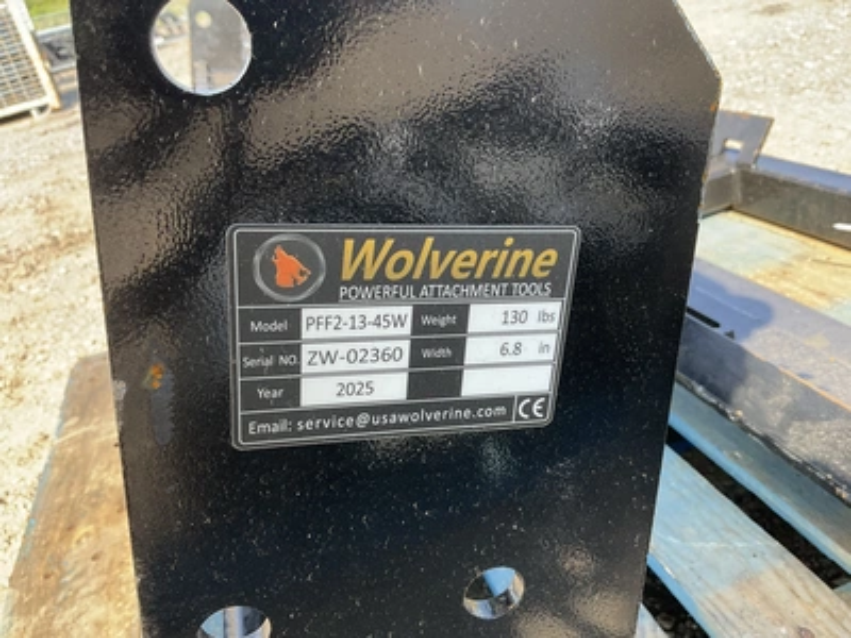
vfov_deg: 48.2
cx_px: 426
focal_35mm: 29
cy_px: 319
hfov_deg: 61.7
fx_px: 713
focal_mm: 3
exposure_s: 1/219
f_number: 1.8
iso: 25
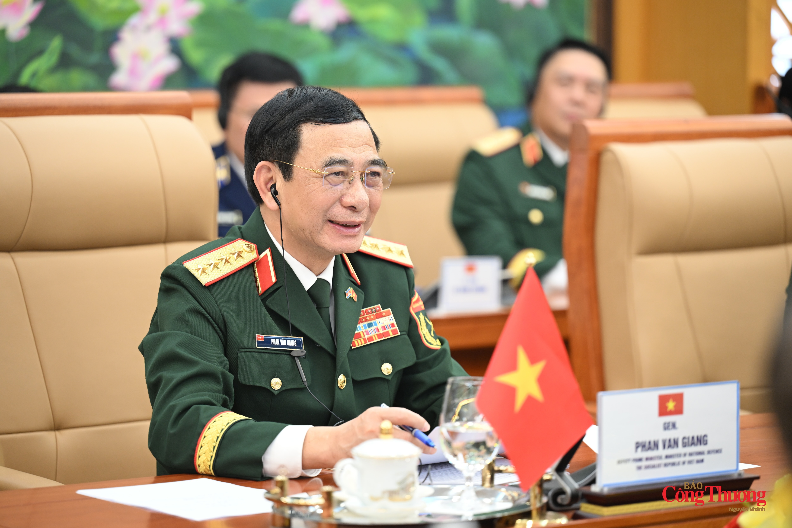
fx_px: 2970
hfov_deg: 15.2
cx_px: 396
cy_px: 264
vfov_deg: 10.2
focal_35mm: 135
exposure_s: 1/160
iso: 1000
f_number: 2.8
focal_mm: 135
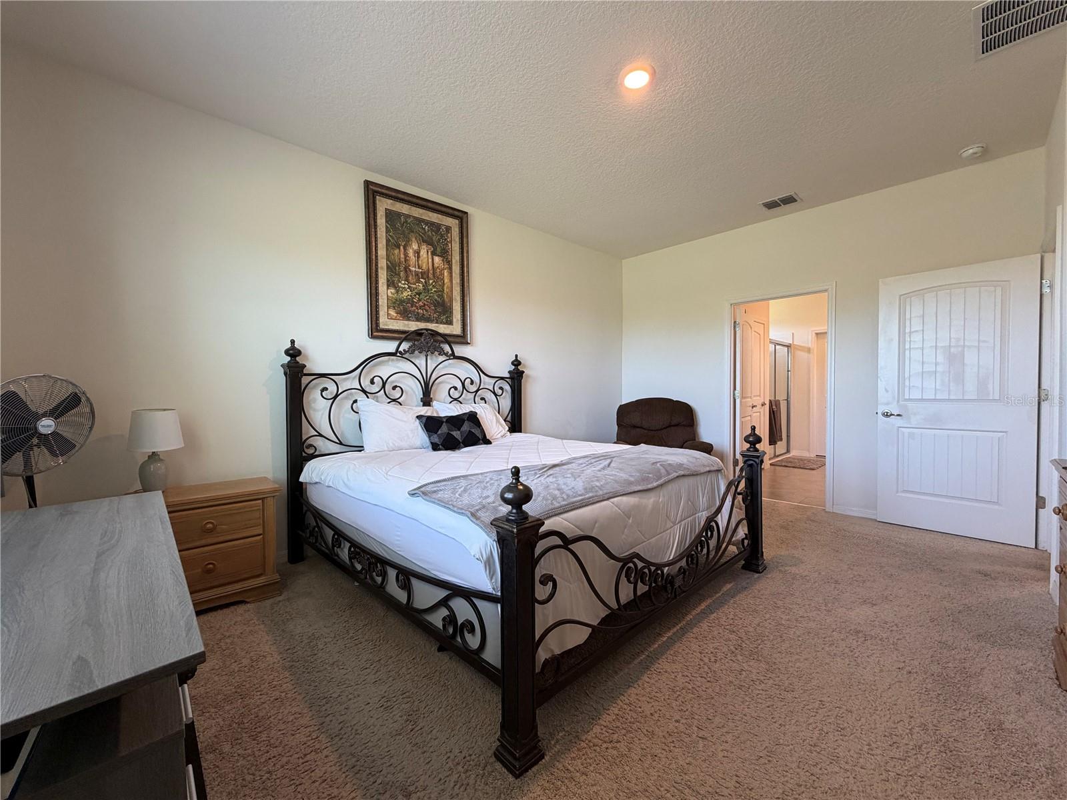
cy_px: 400
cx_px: 534
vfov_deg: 85.7
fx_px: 432
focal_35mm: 14
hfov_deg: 102.1
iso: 160
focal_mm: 2.22
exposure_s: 1/60
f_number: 2.2
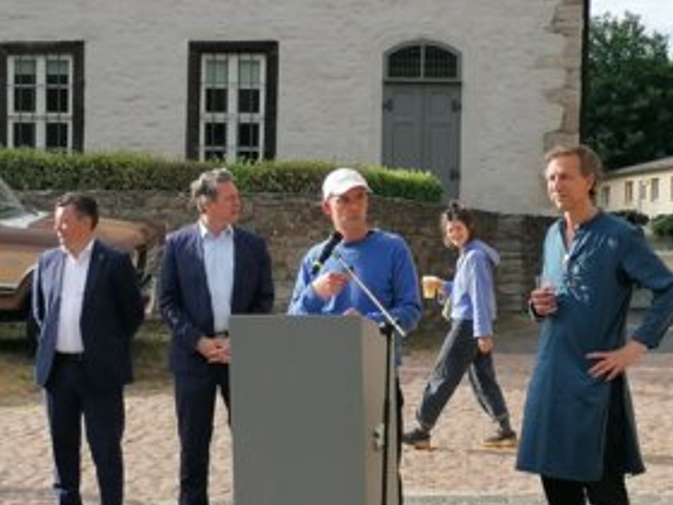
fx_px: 2197
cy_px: 303
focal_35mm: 113
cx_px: 365
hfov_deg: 17.4
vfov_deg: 13.1
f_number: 1.8
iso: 50
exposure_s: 1/742
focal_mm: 4.75
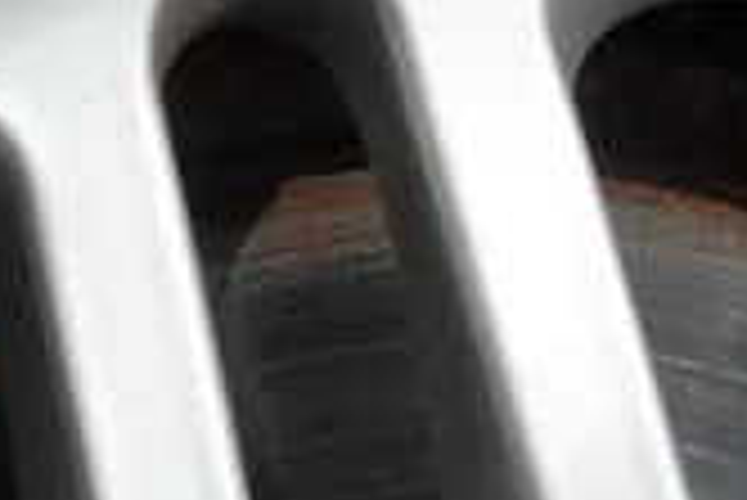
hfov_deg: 1.3
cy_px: 1279
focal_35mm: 1616
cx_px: 655
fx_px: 33560
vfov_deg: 0.9
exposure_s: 1/250
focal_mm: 81.1
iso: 100
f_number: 7.1
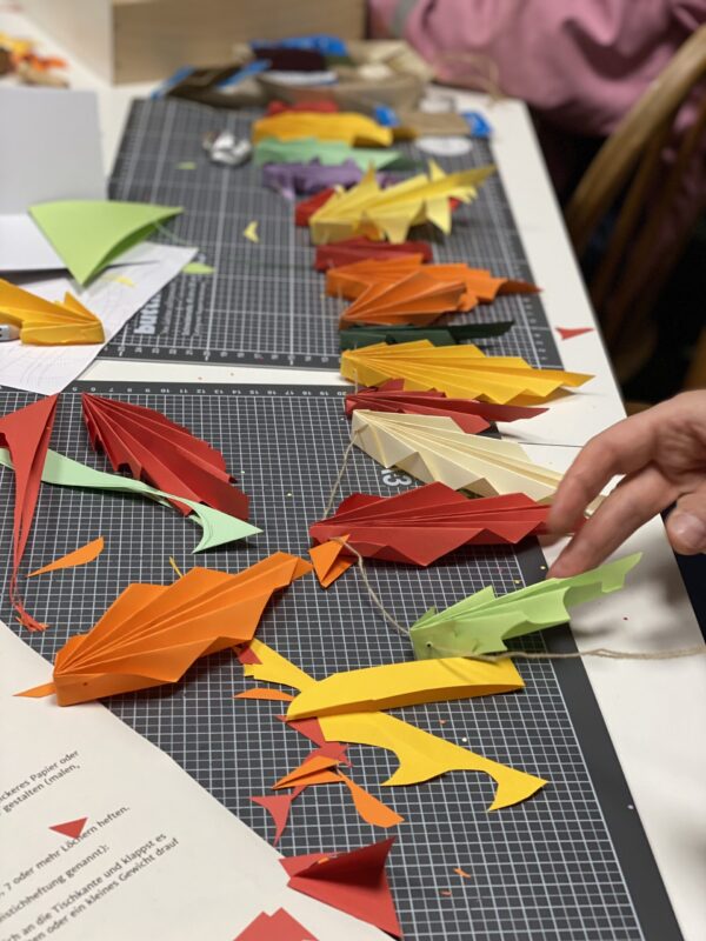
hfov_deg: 28.0
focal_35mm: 52
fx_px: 1414
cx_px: 353
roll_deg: -5.2
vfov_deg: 36.8
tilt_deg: -32.4
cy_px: 470
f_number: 2
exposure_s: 1/100
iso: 125
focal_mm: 6
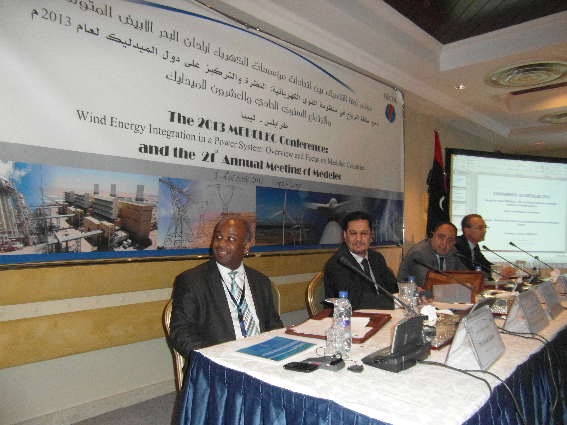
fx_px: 393
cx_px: 284
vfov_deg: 56.8
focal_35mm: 24
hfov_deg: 71.6
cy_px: 212
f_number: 3.2
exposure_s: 1/30
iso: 400
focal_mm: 4
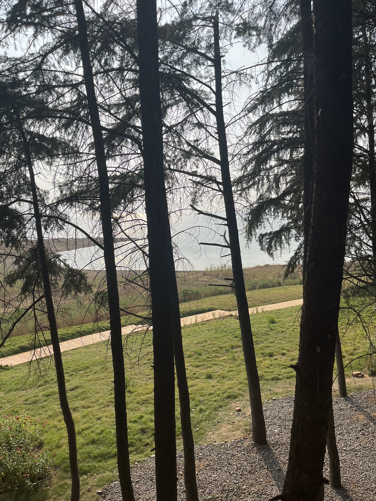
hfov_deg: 53.1
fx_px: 377
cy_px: 250
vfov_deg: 67.3
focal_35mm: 26
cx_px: 188
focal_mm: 5.1
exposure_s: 1/4149
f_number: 1.6
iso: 50
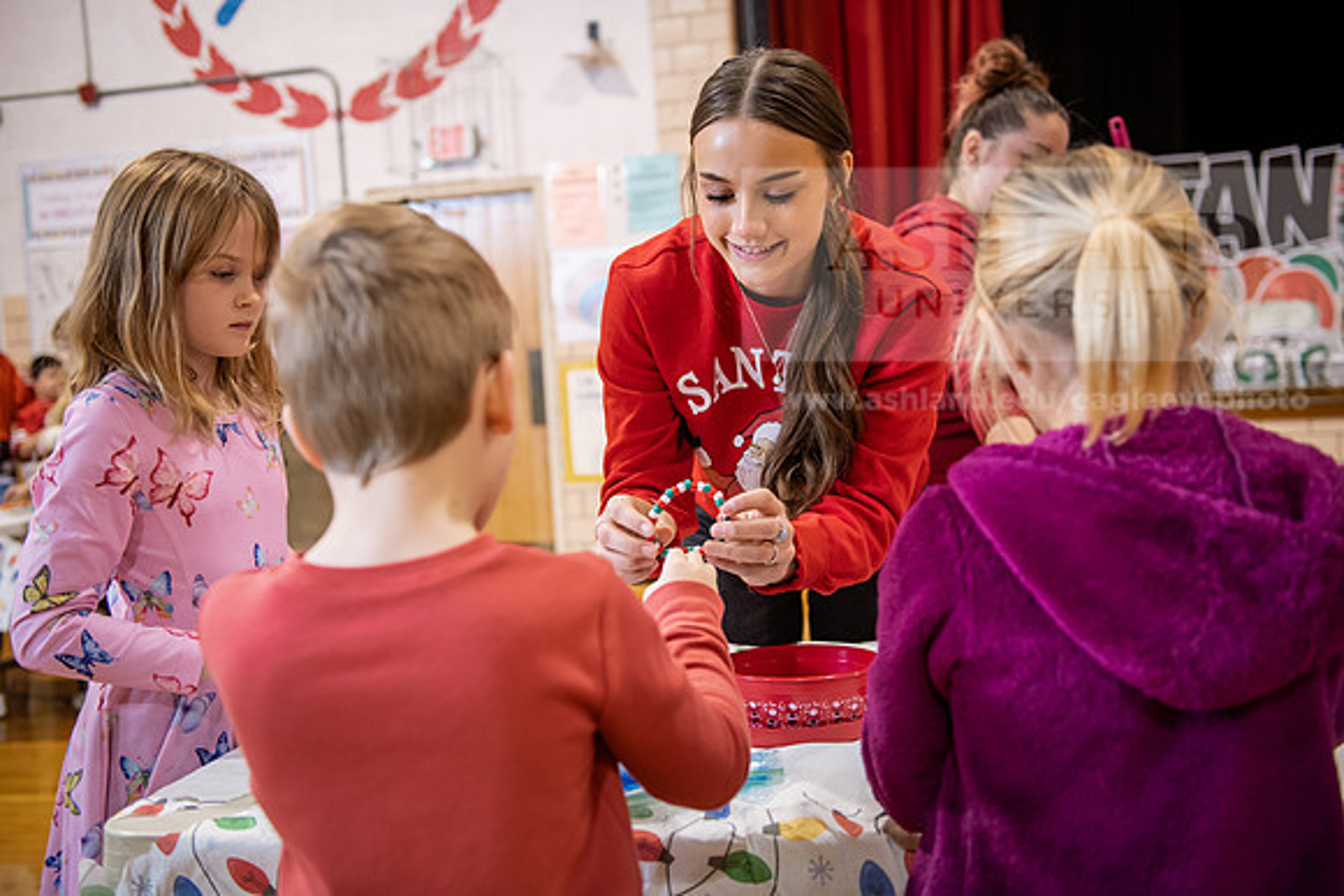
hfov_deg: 50.7
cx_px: 672
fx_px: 1419
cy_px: 448
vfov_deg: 35.1
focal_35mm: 38
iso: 1000
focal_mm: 38
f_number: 3.2
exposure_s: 1/160
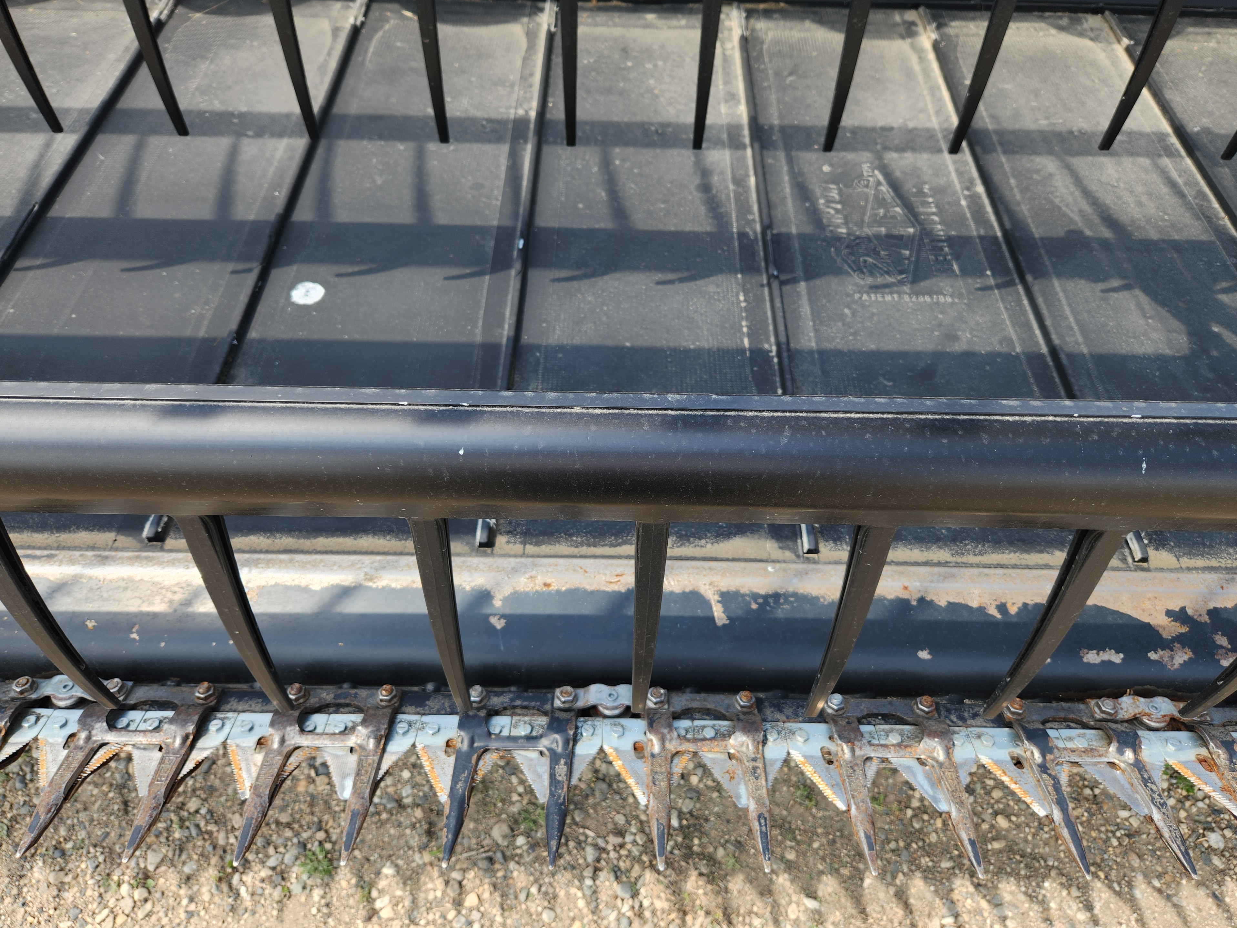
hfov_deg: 71.6
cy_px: 457
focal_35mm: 24
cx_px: 604
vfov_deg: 56.8
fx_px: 858
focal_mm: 5.4
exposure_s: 1/310
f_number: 1.8
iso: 20
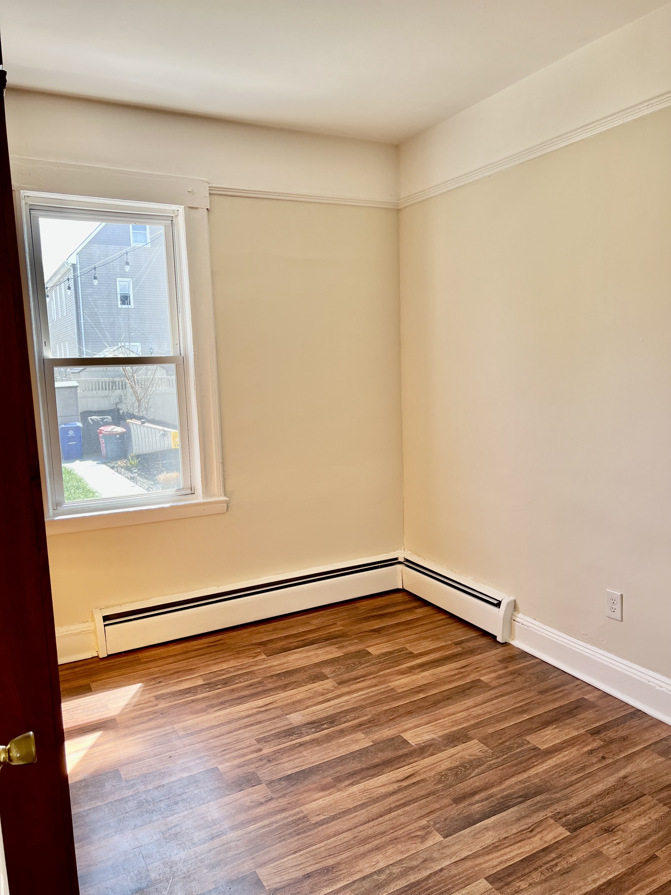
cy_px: 448
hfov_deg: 53.1
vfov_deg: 67.3
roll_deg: +1.5
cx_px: 336
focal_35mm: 26
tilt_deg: -7.0
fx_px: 672
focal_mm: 5.7
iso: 50
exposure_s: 1/181
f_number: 1.5
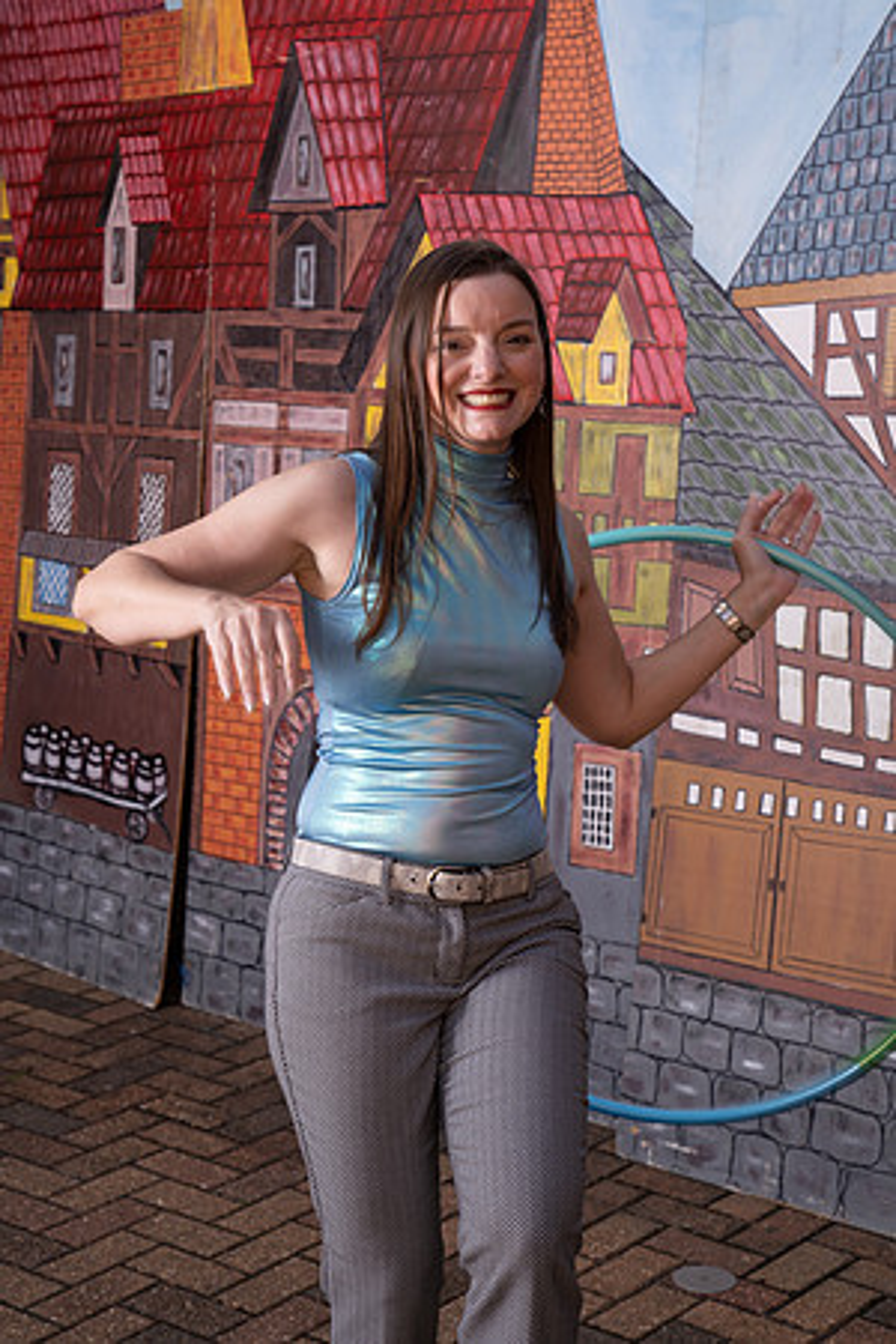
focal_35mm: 63
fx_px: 2352
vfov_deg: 31.9
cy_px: 672
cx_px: 448
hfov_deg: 21.6
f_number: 7.1
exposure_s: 1/200
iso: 200
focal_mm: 63
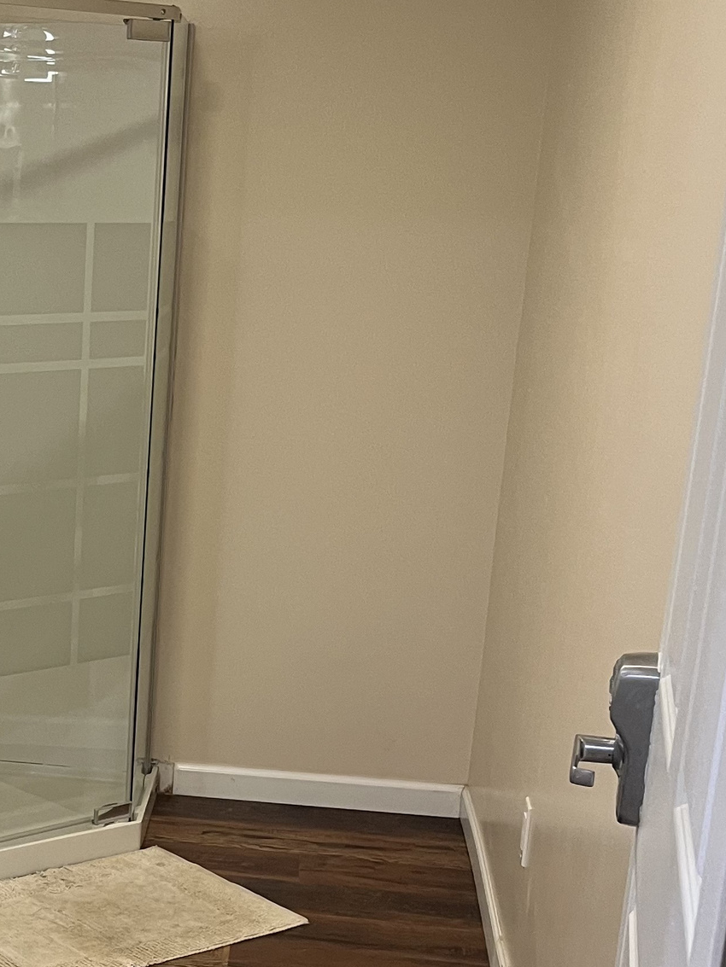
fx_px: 1314
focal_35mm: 47
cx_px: -66
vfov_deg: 40.1
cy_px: 624
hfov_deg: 28.2
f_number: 1.6
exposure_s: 1/60
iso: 100
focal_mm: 5.1
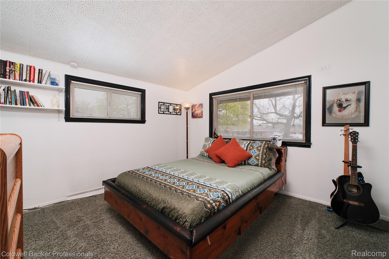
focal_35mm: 15
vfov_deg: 77.3
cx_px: 194
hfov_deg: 100.4
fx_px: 162
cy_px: 130
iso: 640
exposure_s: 1/125
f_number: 8
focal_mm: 10
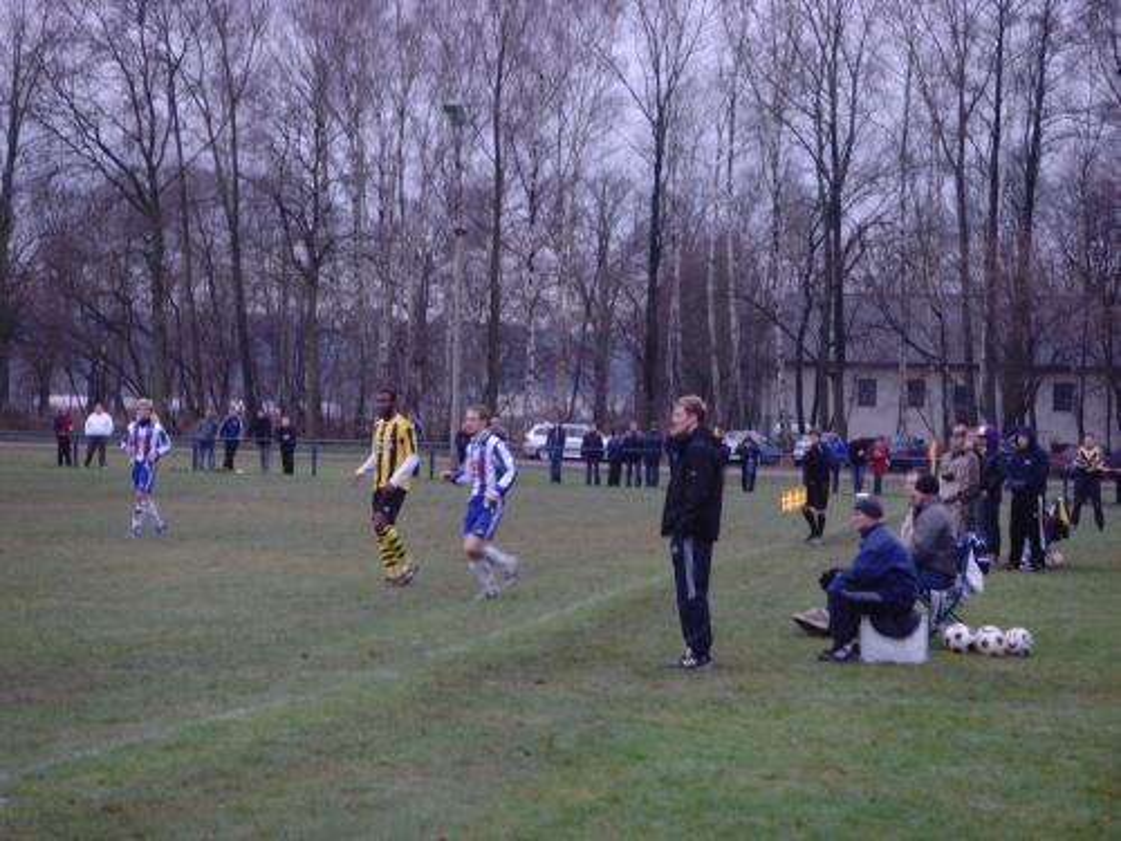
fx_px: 3076
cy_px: 420
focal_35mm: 95
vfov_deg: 15.6
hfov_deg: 20.7
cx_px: 560
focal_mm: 16
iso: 160
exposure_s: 1/60
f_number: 4.4
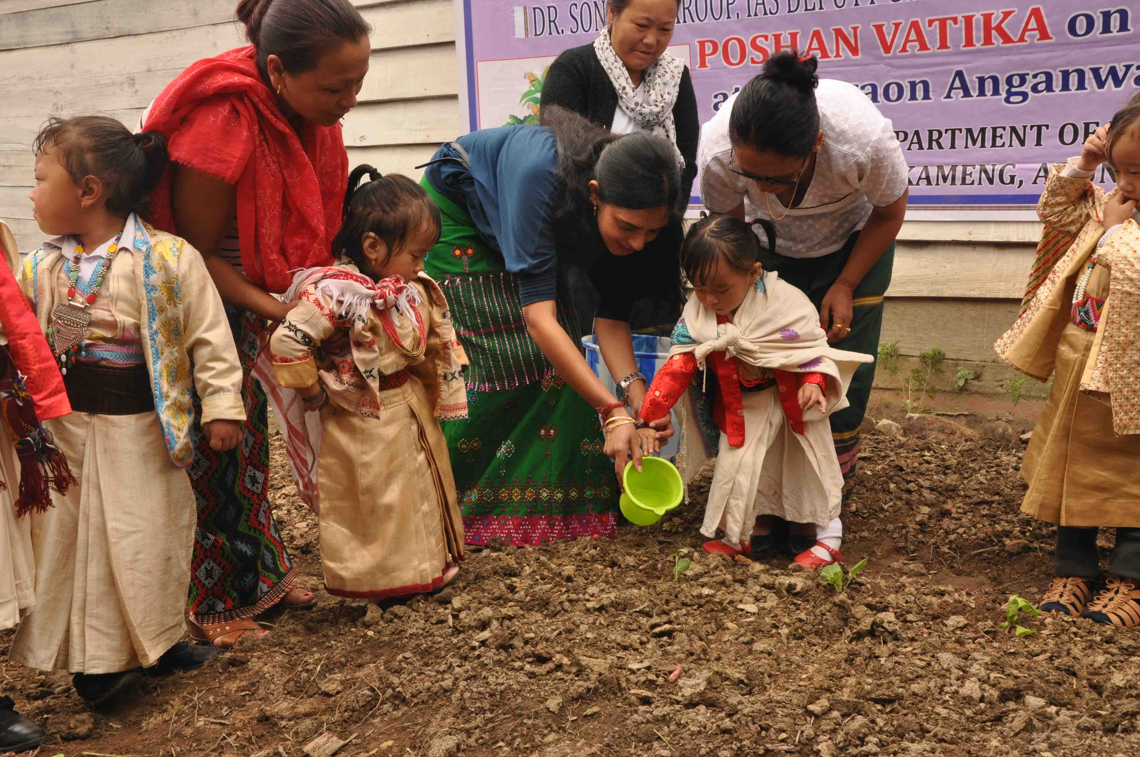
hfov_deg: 51.3
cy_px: 378
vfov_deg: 35.4
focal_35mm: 38
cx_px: 570
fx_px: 1186
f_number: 10
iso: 800
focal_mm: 25
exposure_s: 1/400
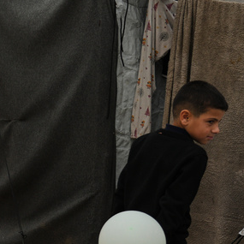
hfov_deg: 13.7
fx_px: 949
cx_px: -124
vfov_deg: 14.6
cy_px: 140
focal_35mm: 119
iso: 200
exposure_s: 1/1600
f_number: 4
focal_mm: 39
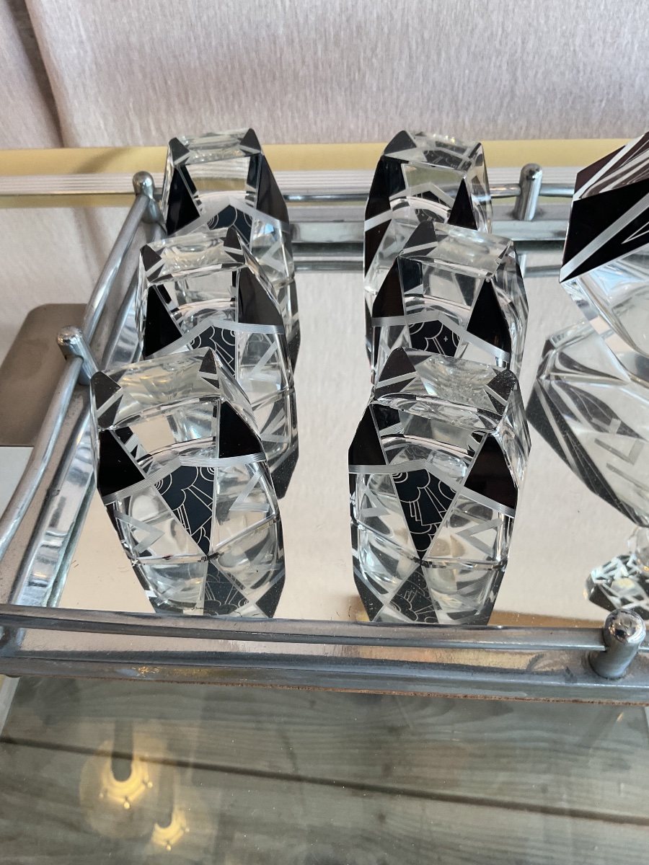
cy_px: 432
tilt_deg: -46.9
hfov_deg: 48.2
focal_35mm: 29
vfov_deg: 61.7
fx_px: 725
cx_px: 324
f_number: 1.8
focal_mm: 3
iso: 50
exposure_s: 1/100
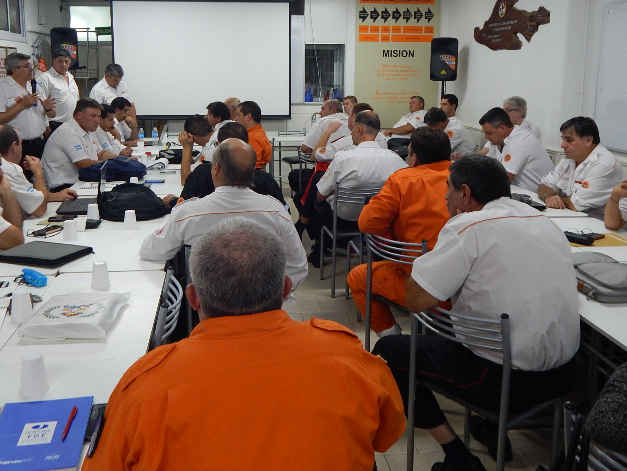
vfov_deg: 42.4
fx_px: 598
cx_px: 271
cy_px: 161
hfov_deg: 55.2
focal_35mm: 33
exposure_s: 1/30
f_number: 3.1
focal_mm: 4.5
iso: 220
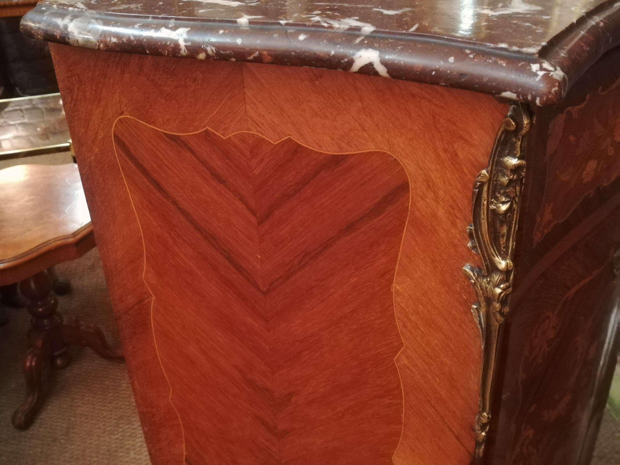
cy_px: 232
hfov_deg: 54.0
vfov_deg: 41.8
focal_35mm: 34
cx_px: 310
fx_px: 609
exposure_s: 1/14.3
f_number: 2.2
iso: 1250
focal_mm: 3.83
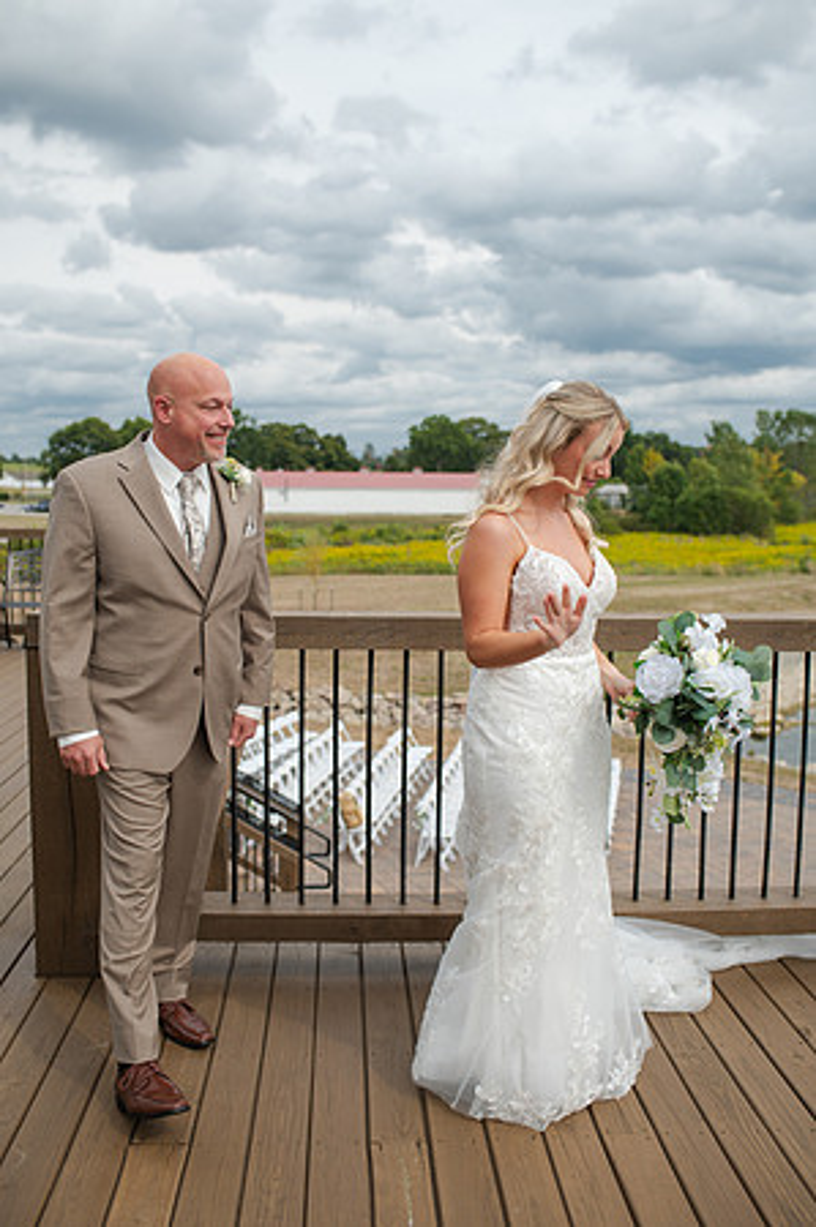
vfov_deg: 54.5
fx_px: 1193
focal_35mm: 35
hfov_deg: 37.8
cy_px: 614
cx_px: 408
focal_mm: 35
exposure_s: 1/1000
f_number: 3.5
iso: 100
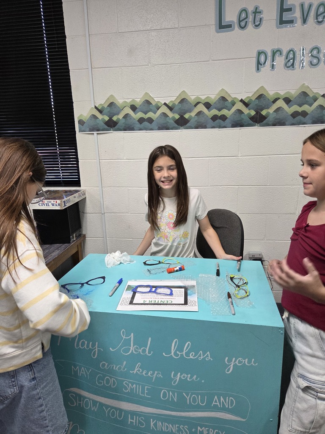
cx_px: 162
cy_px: 217
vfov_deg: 73.9
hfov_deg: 58.9
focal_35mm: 23
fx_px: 288
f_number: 1.8
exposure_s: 1/120
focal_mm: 5.4
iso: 250
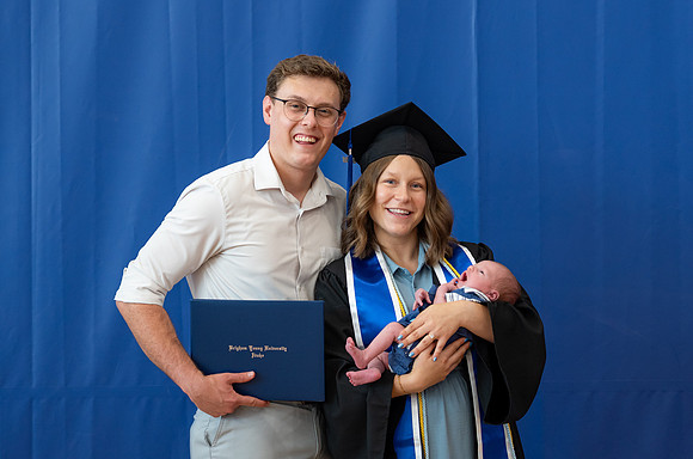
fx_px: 2013
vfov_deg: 13.0
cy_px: 175
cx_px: 353
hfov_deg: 19.5
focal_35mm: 105
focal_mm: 85
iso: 800
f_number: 4
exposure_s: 1/160
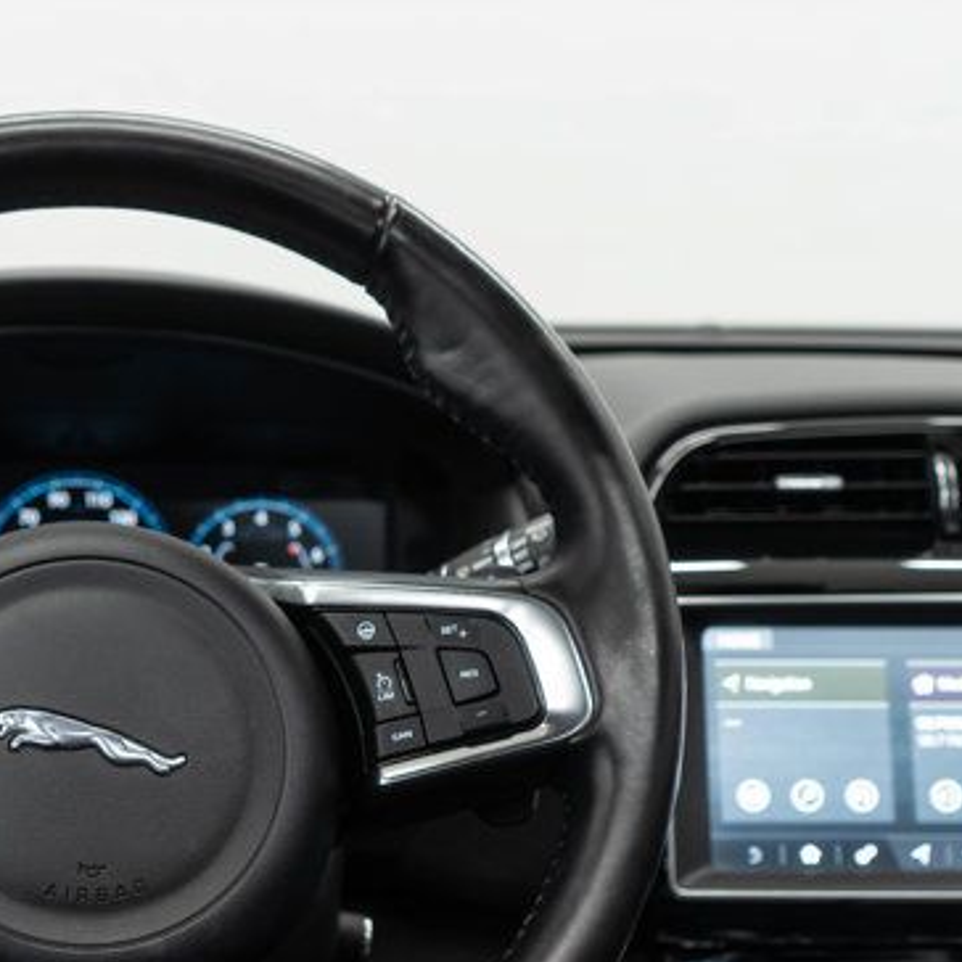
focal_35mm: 67
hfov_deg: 24.9
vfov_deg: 25.5
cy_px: 707
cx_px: 77
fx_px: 2107
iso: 400
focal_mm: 28
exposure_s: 1/40
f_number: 3.2
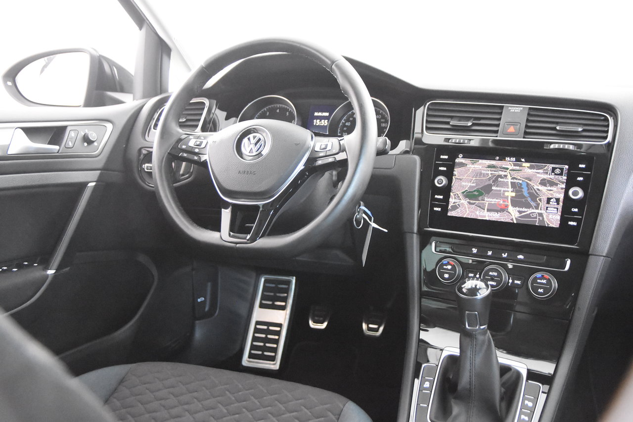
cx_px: 316
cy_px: 211
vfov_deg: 36.9
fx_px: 633
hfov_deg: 53.1
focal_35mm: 36
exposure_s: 1/40
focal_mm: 24
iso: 11400
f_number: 3
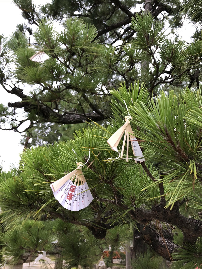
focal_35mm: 29
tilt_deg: +25.0
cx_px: 101
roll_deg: -5.4
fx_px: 226
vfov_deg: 61.7
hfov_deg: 48.2
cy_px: 134
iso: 100
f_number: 1.8
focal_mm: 3.99
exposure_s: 1/15
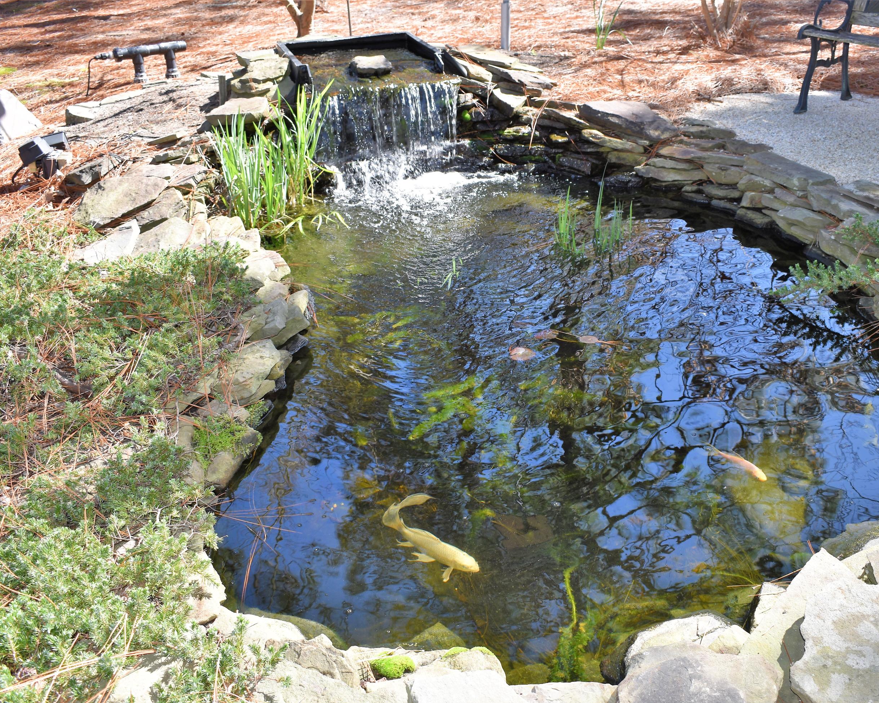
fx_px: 989
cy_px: 359
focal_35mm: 38
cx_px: 494
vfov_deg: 39.2
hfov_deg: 47.8
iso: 100
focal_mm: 22
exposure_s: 1/125
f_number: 5.6
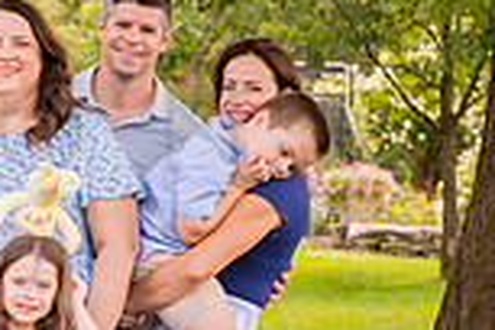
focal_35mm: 190
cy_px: 290
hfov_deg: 10.5
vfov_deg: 7.2
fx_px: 2612
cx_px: -223
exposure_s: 1/320
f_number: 4
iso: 400
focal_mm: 50
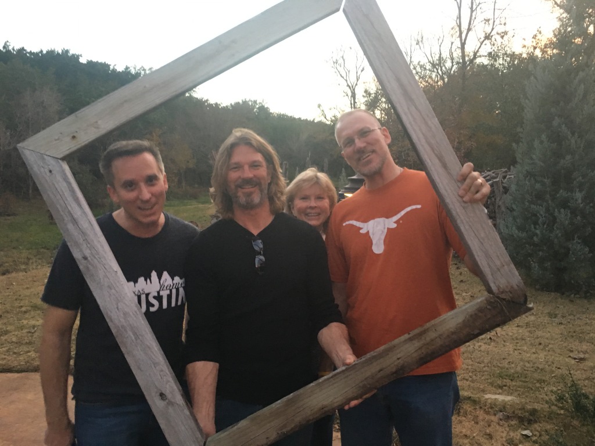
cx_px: 298
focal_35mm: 29
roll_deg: +1.6
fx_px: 498
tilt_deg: -5.4
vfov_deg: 48.2
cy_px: 223
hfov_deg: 61.7
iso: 200
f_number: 2.2
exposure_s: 1/30
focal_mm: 4.15
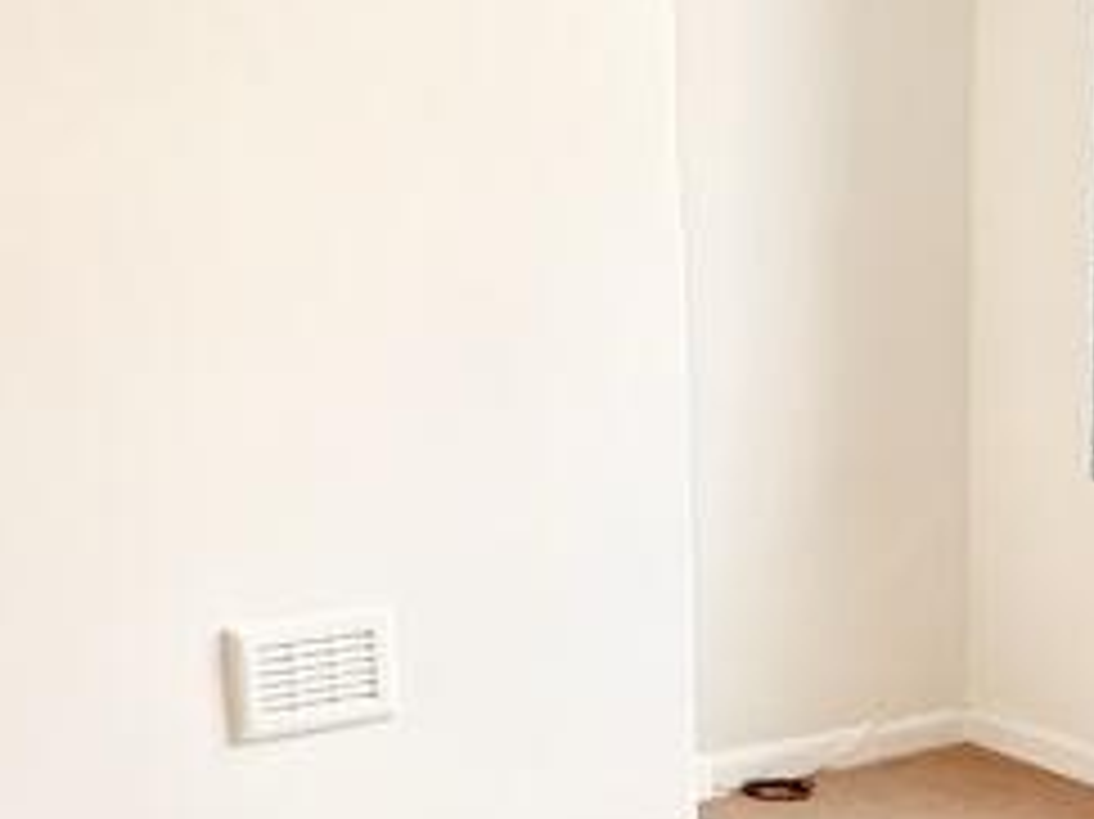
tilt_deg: -12.2
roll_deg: -1.4
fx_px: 1864
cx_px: 1035
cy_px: 626
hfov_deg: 30.9
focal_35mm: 59
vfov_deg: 24.5
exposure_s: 1/60
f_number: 2.2
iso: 400
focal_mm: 2.22
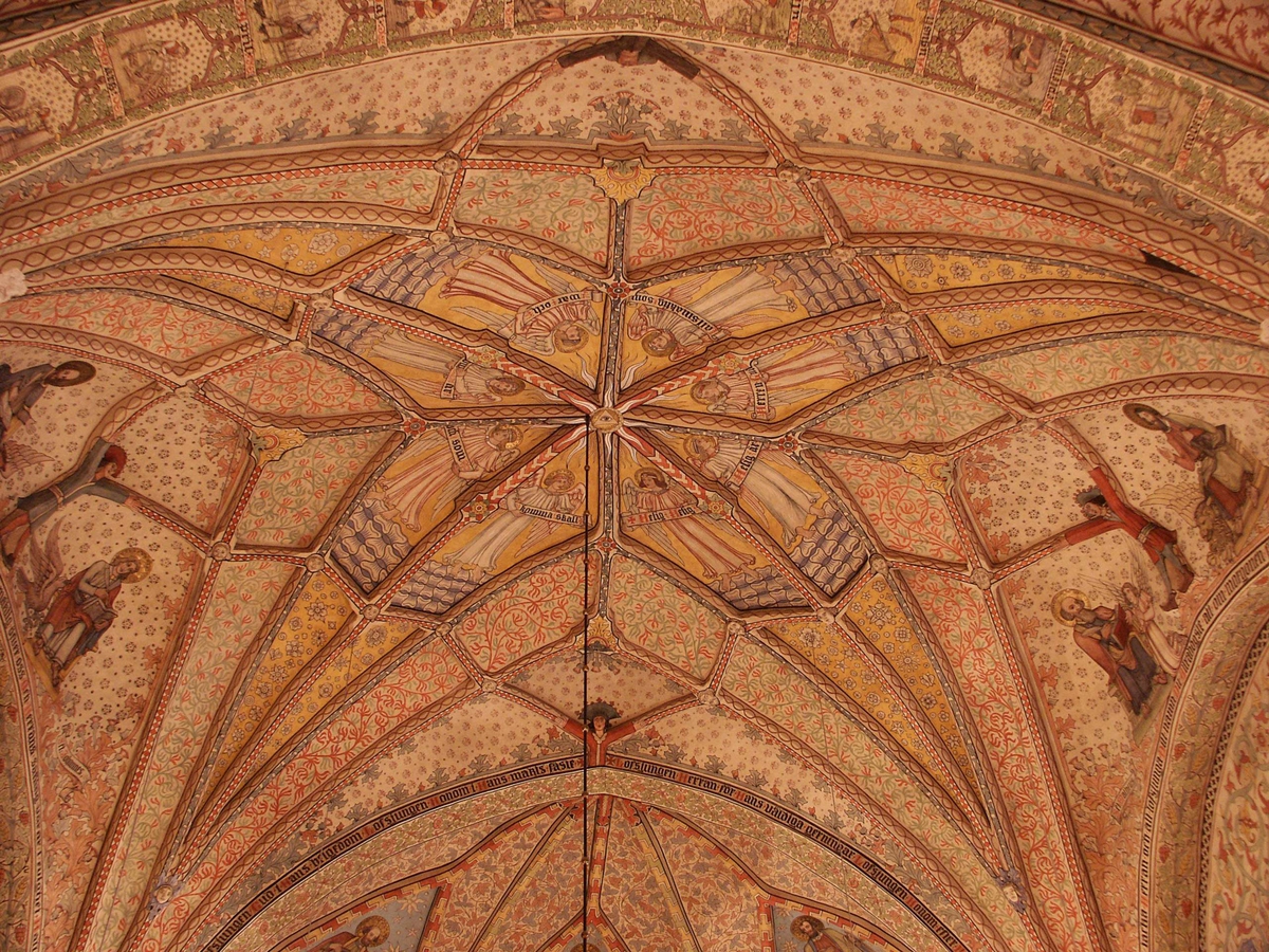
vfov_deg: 39.7
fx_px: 1320
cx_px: 634
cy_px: 476
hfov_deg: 51.4
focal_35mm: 36
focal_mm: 9.32
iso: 200
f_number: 2.8
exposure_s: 1/2
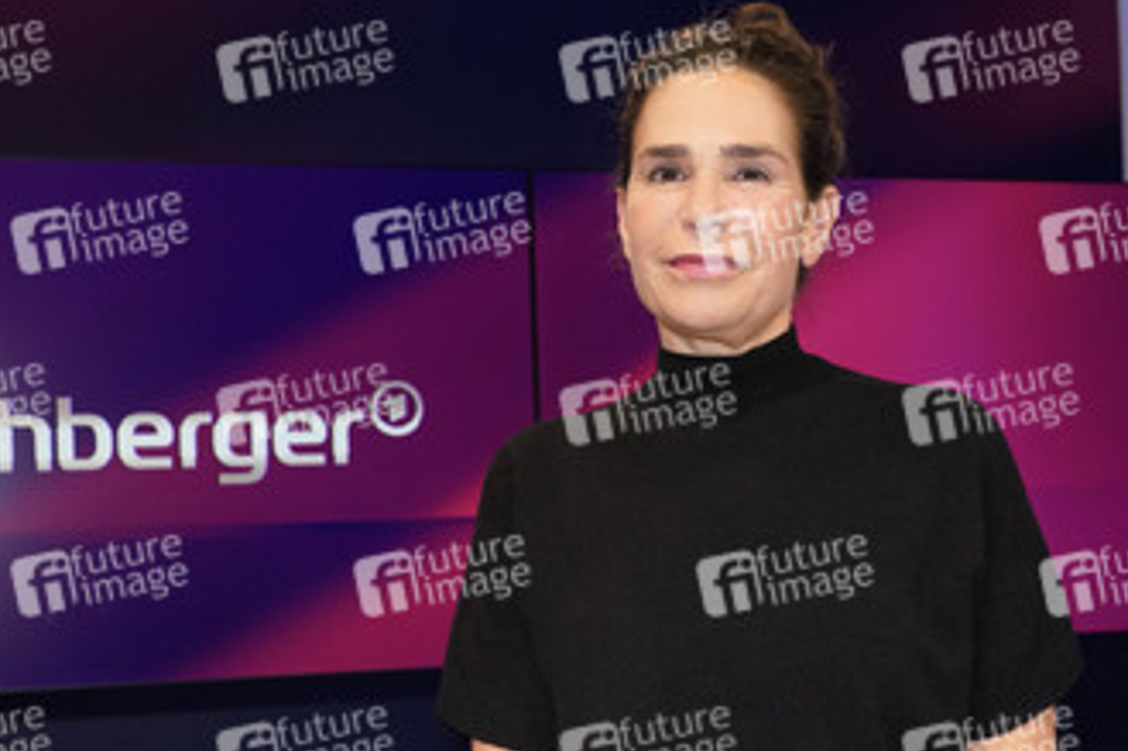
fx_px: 1848
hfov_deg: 33.8
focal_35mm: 59
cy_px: 490
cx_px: 694
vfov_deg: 22.9
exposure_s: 1/125
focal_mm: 43
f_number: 5.6
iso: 2000
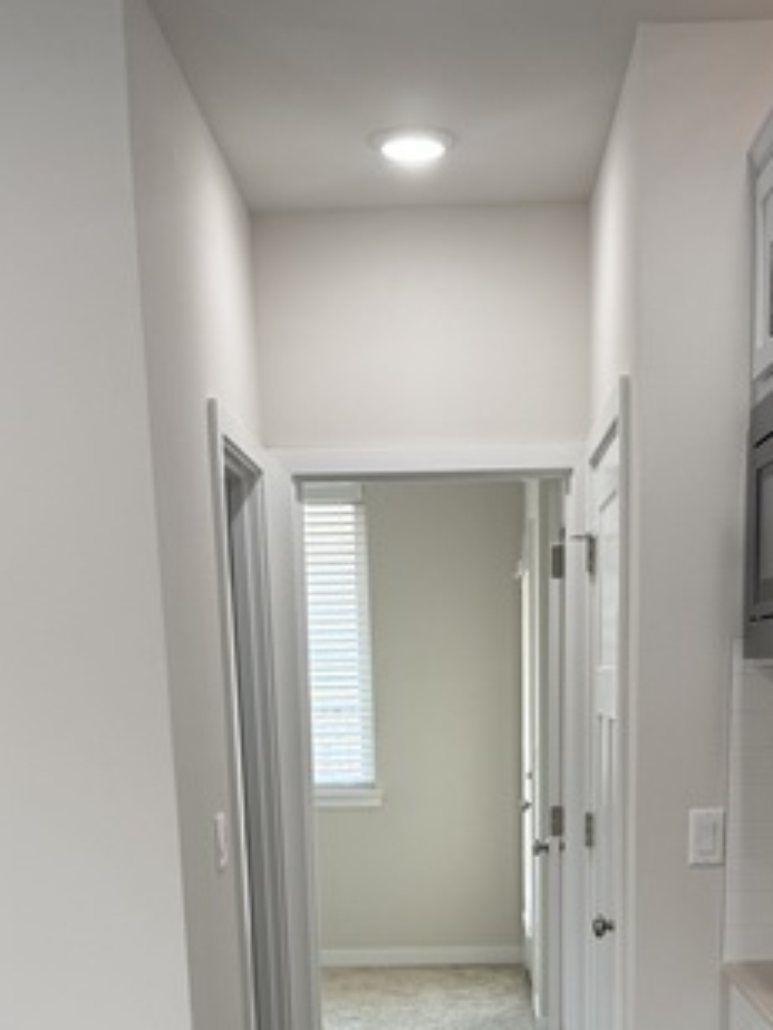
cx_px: 448
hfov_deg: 28.0
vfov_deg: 33.7
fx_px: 1548
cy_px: 1022
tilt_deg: -13.3
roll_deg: +0.2
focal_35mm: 52
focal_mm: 6.76
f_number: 1.78
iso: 100
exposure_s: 1/120
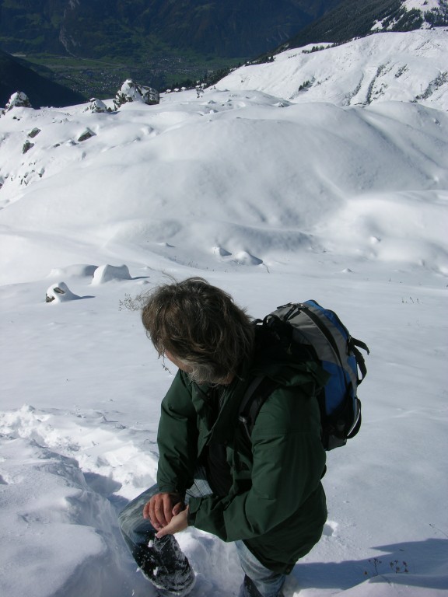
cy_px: 298
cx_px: 224
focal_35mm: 35
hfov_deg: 40.7
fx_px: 604
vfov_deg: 52.6
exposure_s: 1/419
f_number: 8
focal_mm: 8.9
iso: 50
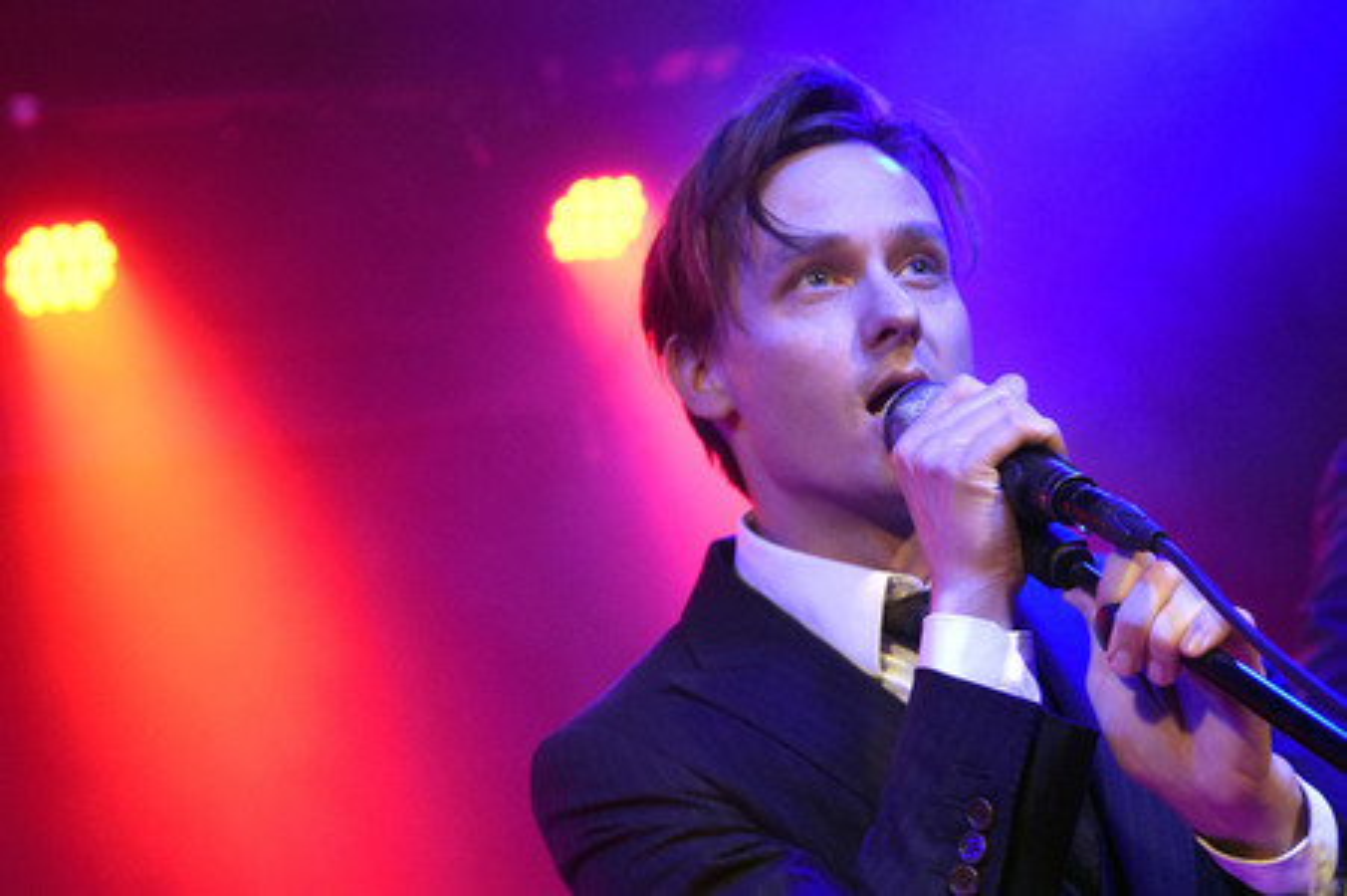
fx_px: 2131
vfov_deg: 23.7
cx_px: 674
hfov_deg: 35.1
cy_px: 448
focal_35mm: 57
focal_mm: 38
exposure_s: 1/60
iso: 4000
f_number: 3.2
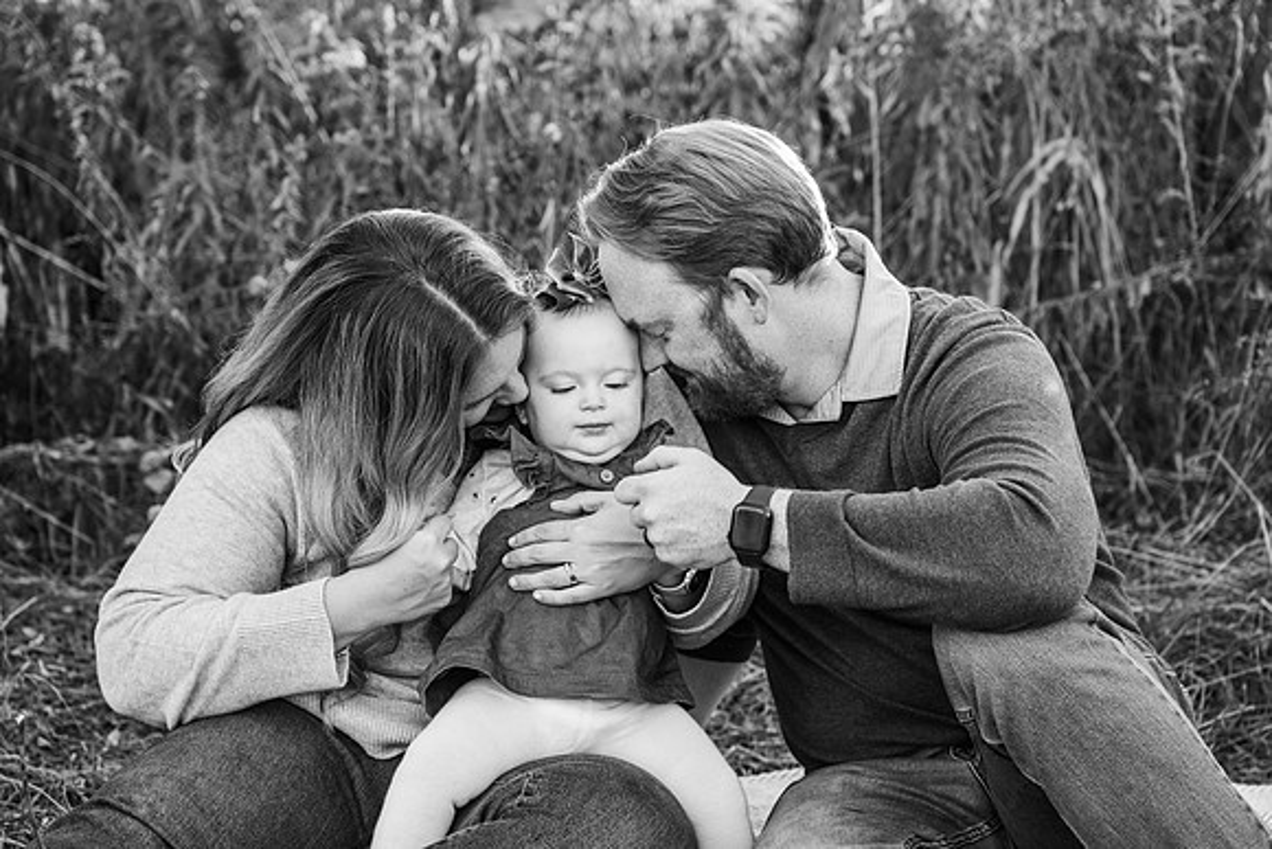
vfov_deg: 19.5
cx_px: 636
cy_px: 424
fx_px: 2474
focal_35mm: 70
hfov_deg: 28.8
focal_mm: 70
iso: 640
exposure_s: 1/320
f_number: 4.5
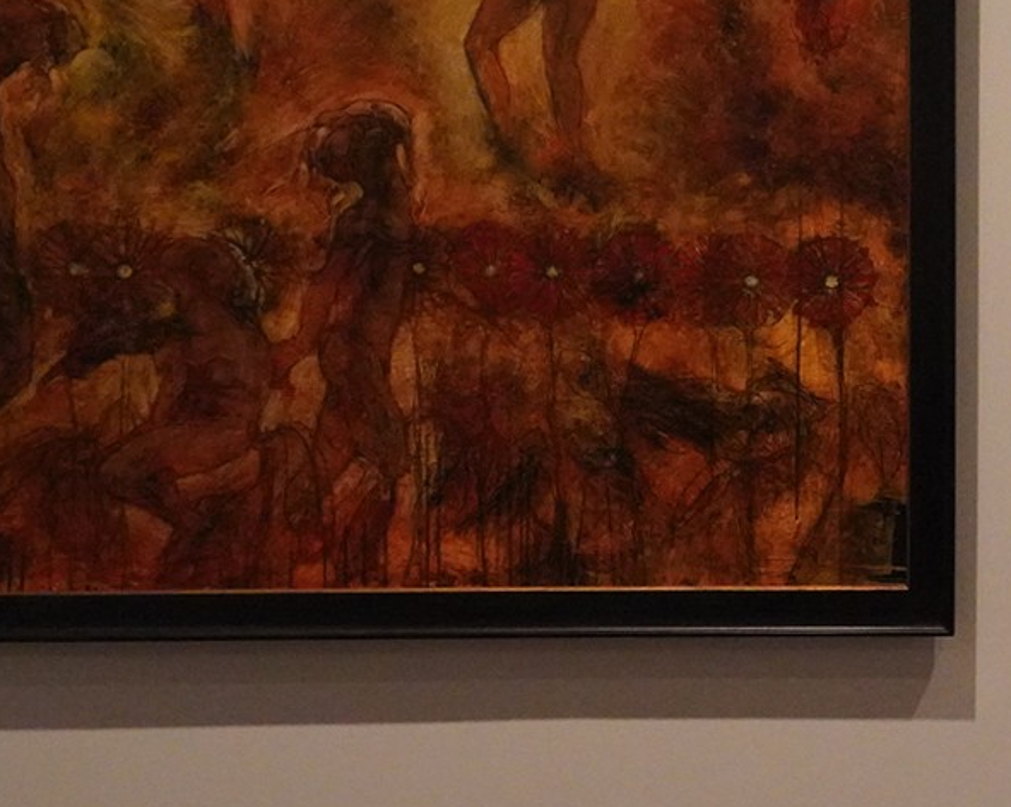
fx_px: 2661
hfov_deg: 20.3
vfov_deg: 17.1
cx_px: 1185
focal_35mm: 89
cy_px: 150
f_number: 8
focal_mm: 28
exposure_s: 1/80
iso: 10000
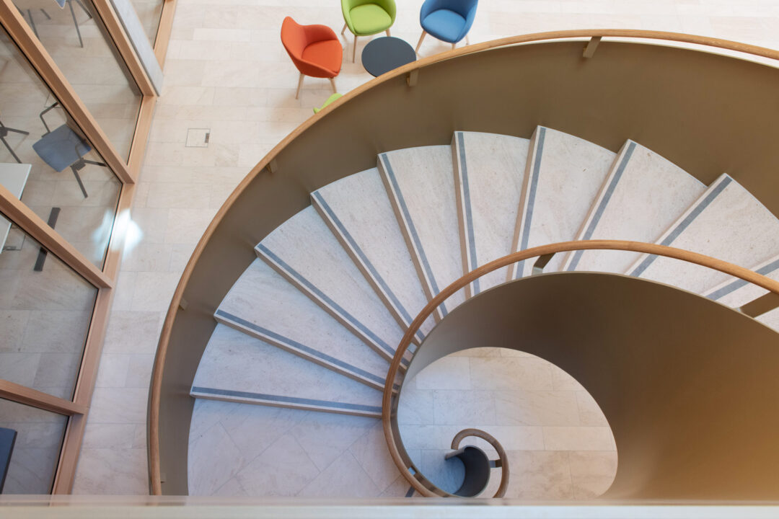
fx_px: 519
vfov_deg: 53.1
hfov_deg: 73.7
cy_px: 260
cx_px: 390
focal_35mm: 24
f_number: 9.5
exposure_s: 1/15
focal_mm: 24
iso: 400
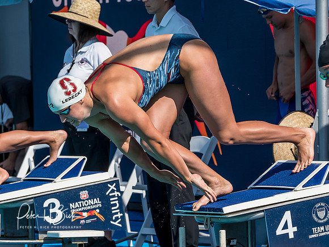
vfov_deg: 4.4
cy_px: 136
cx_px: 127
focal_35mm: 335
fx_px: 3187
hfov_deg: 5.9
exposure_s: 1/1600
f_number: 5.6
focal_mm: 122
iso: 250
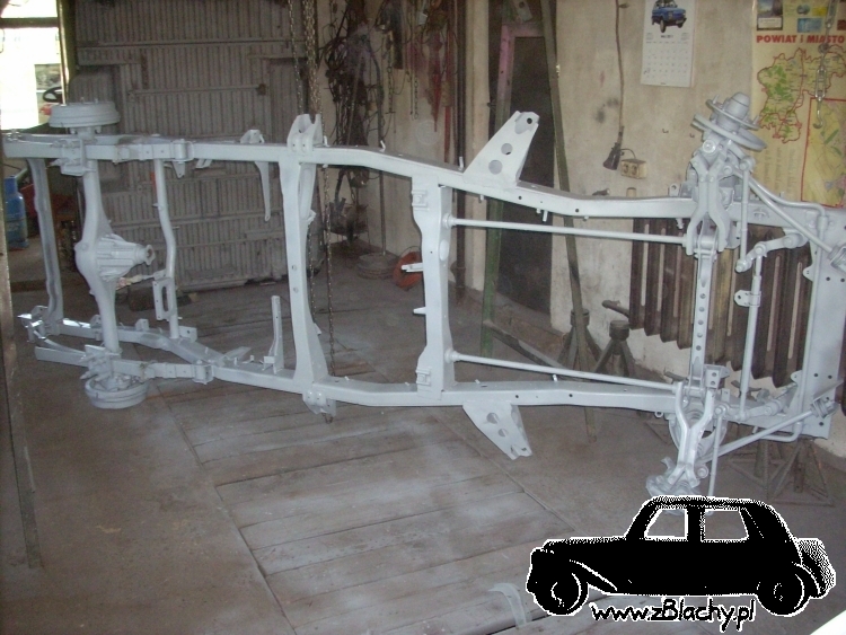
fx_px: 905
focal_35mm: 37
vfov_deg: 38.7
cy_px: 318
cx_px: 423
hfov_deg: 50.1
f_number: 2.8
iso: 400
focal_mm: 6.2
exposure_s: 1/60
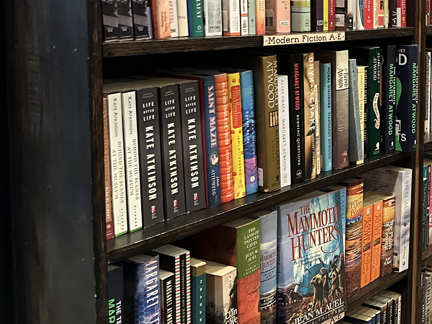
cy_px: 58
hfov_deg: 31.3
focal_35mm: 55
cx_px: 466
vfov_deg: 26.0
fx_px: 687
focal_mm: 6.86
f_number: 1.78
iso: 800
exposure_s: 1/40
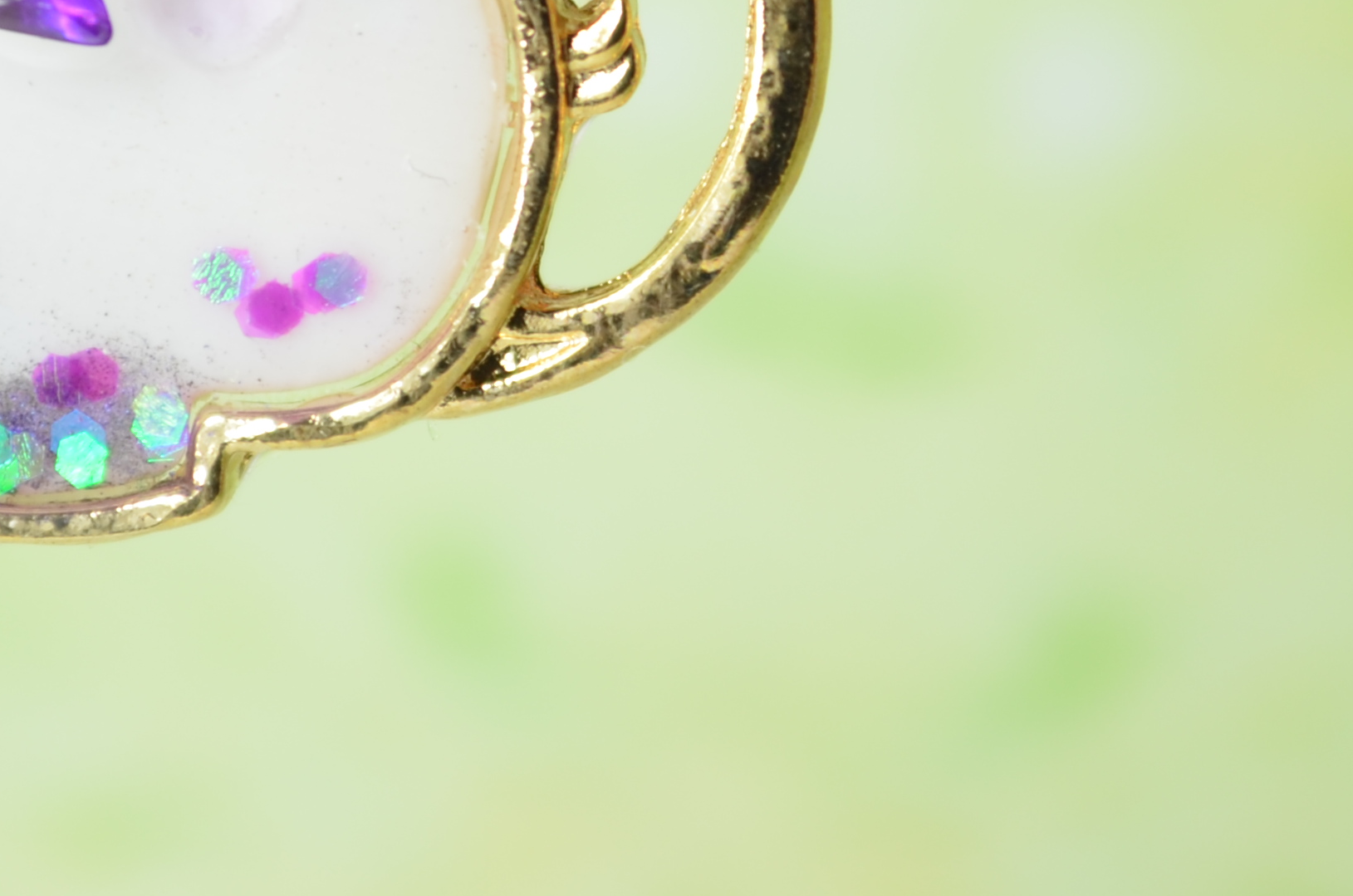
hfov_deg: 8.3
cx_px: 737
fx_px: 9358
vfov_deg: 5.5
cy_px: -37
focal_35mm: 250
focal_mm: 55
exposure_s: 1/25
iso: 100
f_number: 5.6
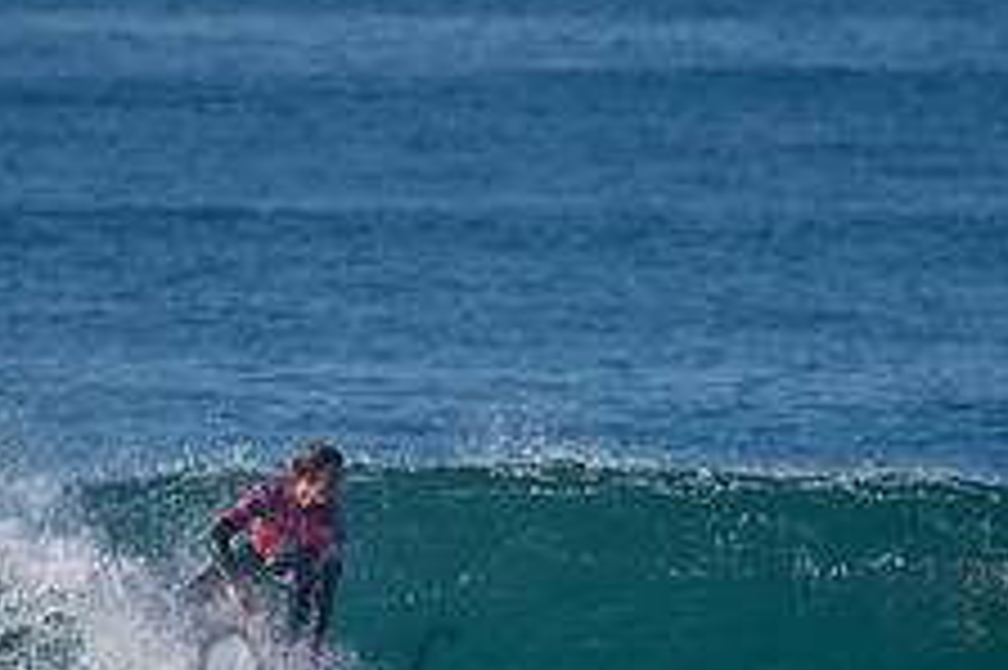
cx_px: 392
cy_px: 659
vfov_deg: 1.1
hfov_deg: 1.6
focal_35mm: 1296
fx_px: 36260
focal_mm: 500
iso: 220
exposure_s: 1/2000
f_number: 5.6
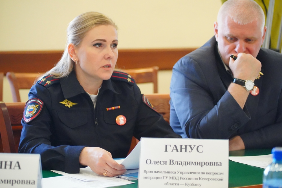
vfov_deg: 13.7
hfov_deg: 20.4
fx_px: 783
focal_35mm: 100
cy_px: 94
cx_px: 141
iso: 16000
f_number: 4.5
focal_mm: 100
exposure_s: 1/250
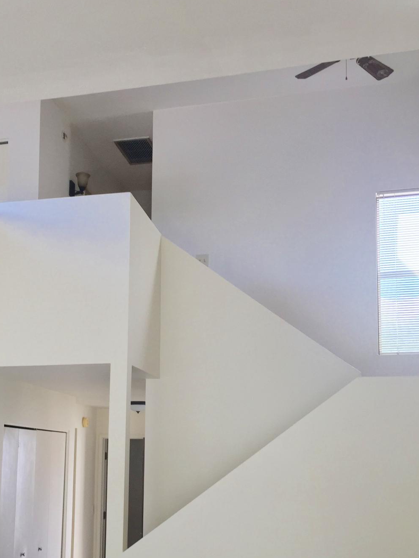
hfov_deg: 32.6
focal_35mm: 44
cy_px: 376
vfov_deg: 42.3
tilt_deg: +6.4
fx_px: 710
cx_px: 144
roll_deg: -2.5
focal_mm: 4.15
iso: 50
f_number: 2.2
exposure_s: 1/120
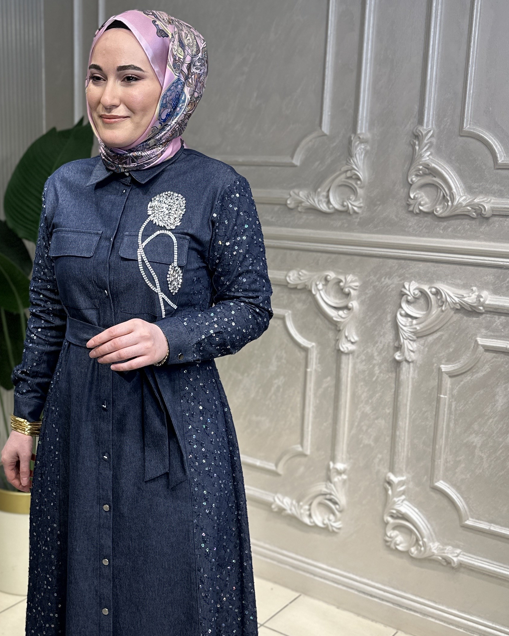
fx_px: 847
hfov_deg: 32.8
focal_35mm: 45
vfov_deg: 41.2
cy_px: 315
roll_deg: -1.4
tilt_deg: -10.2
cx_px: 127
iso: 80
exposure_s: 1/412
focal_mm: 6.86
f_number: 1.78
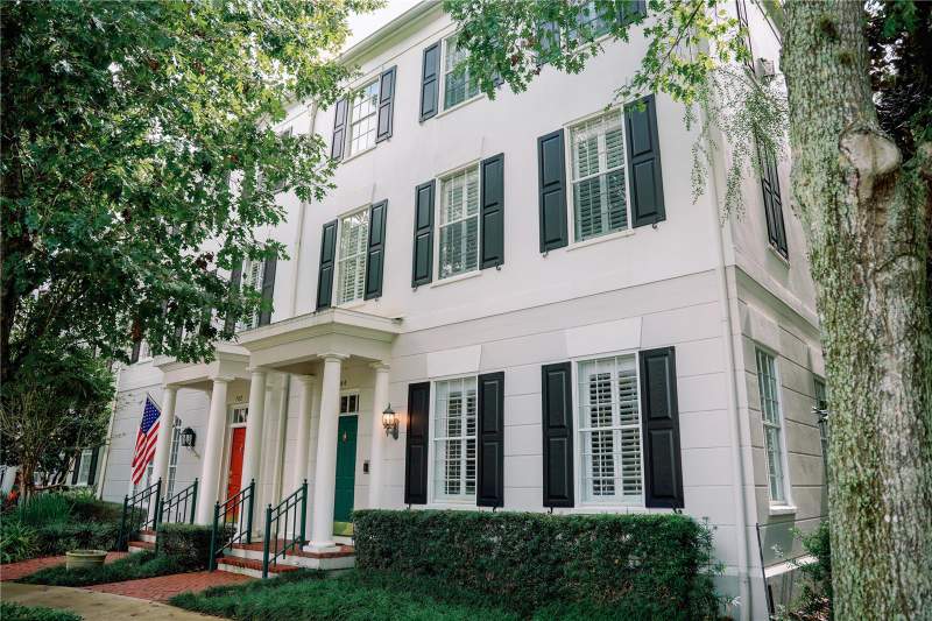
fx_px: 621
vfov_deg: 53.1
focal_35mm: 24
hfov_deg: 73.8
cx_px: 466
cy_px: 310
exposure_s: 1/320
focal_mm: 24
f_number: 2.8
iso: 125
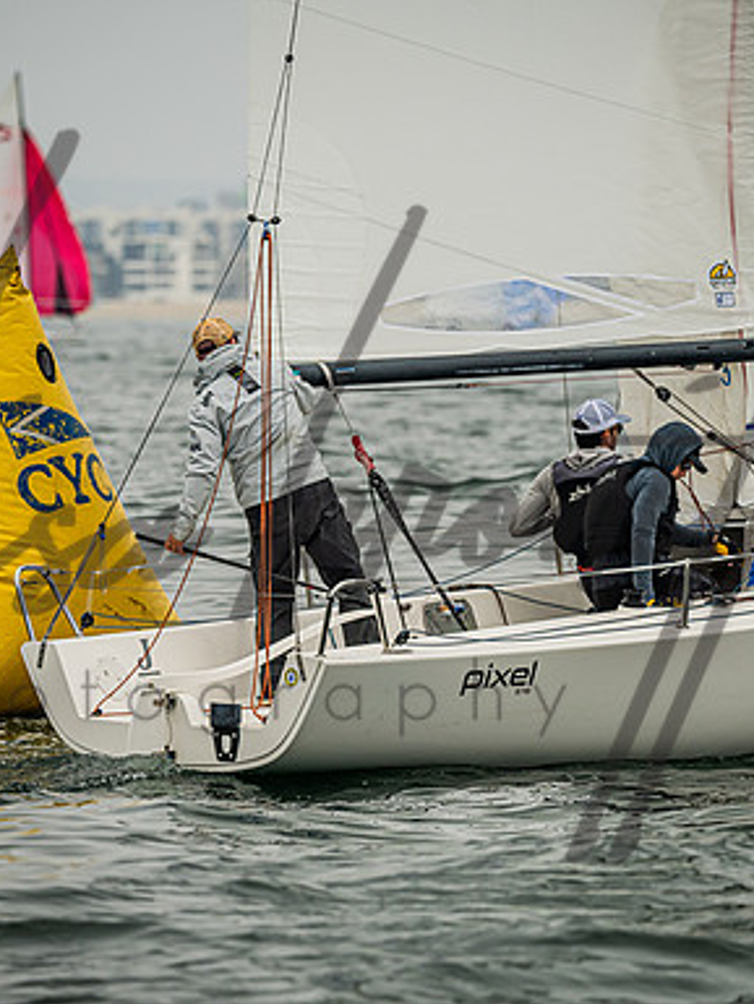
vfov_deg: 5.1
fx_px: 11204
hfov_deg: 3.9
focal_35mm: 386
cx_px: 424
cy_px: 503
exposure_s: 1/4000
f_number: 5
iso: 280
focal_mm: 250
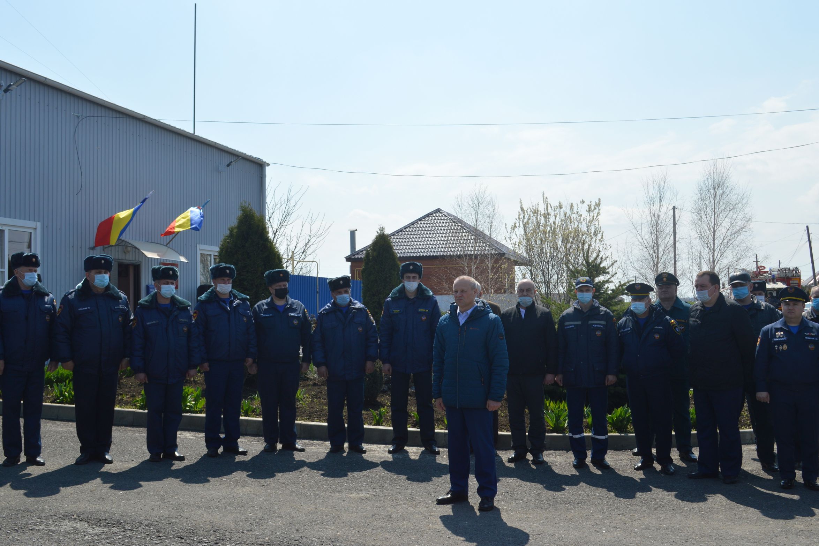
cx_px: 410
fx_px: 887
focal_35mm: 39
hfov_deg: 49.6
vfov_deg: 34.2
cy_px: 273
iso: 100
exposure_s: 1/250
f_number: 8
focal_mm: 26
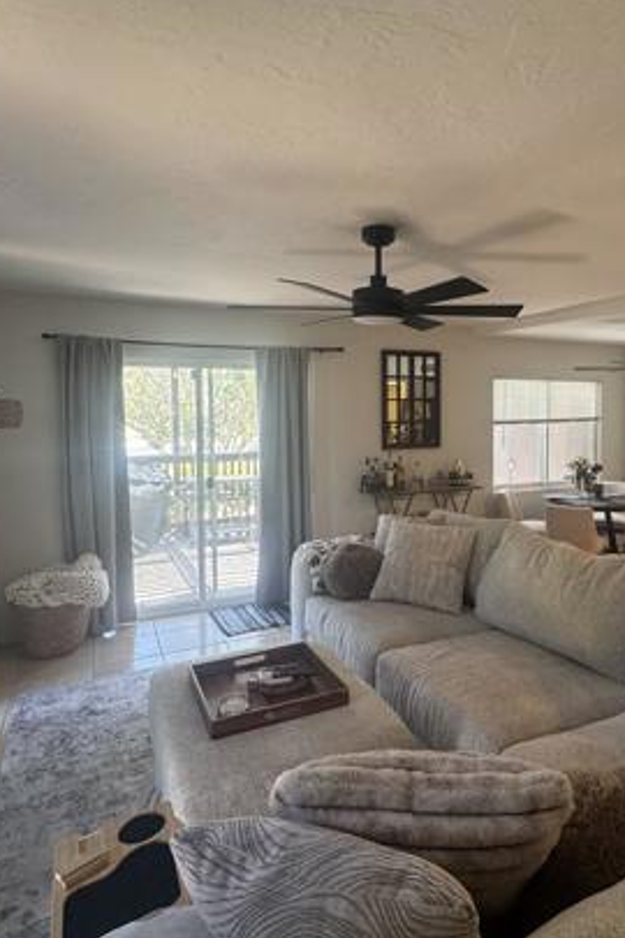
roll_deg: +0.2
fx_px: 599
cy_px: 438
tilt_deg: -3.5
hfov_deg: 54.1
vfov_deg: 76.0
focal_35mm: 23
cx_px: 412
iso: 200
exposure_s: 1/60
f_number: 2.2
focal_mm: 2.22
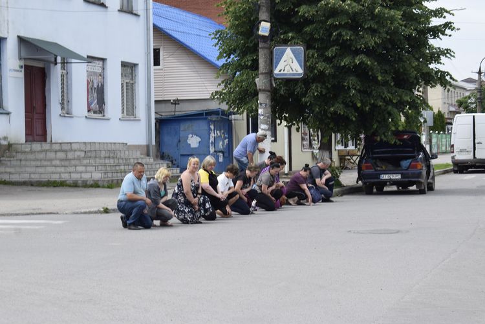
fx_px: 1112
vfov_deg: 16.6
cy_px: 162
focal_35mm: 82
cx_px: 242
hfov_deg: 24.6
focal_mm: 55
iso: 200
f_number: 9
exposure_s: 1/320
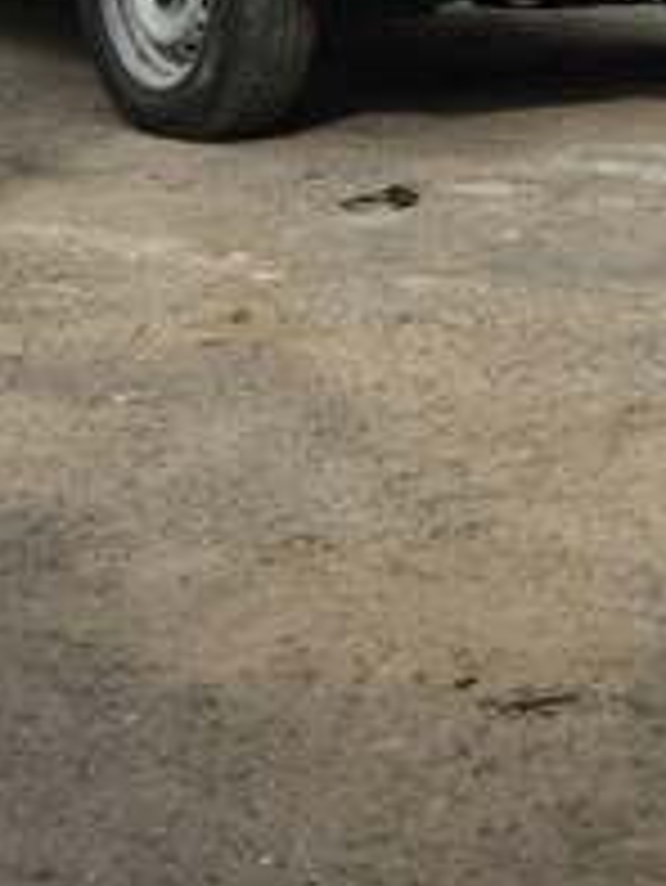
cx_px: 320
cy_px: -144
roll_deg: +1.4
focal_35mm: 73
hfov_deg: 20.2
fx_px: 1871
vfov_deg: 24.4
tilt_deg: +1.5
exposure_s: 1/1464
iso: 32
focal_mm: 4.15
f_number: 2.2
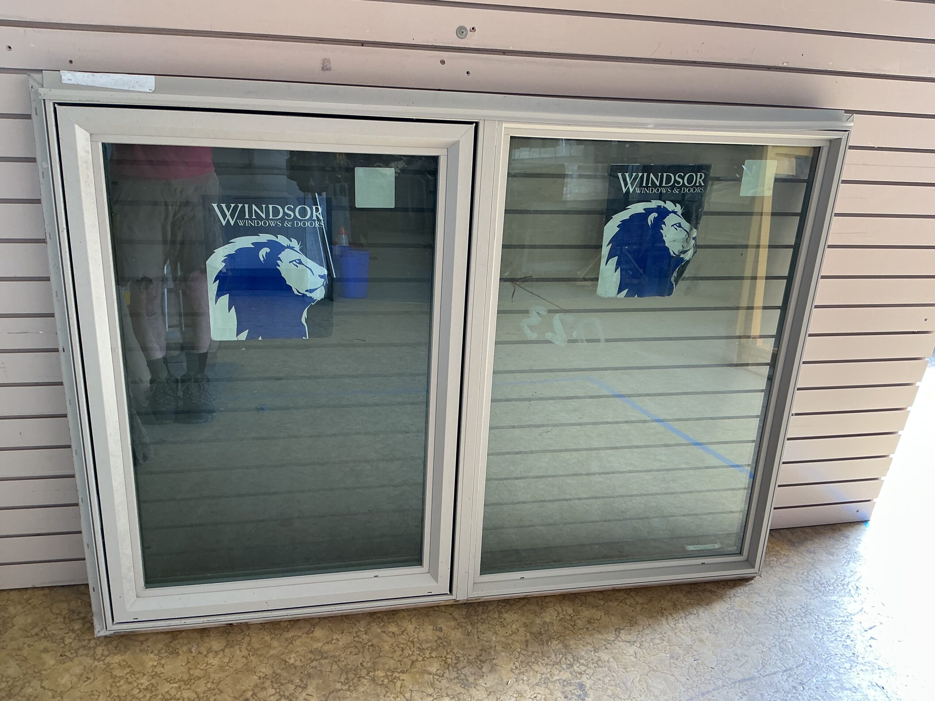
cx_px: 468
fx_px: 783
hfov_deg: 61.7
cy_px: 350
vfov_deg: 48.2
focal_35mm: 29
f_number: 1.8
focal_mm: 3
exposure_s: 1/60
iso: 40
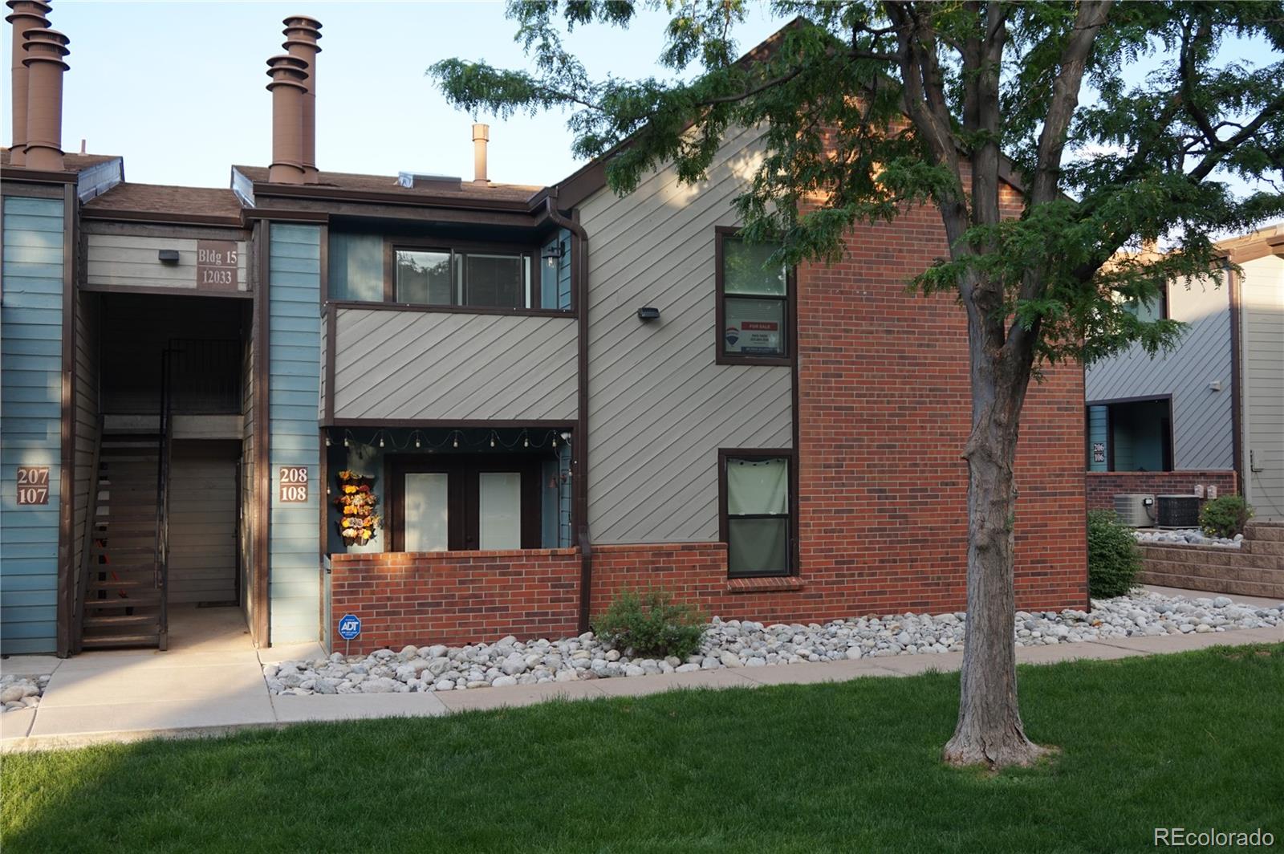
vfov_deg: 38.3
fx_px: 1229
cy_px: 427
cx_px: 642
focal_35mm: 34
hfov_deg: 55.1
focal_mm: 23
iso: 100
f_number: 5
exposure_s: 1/60
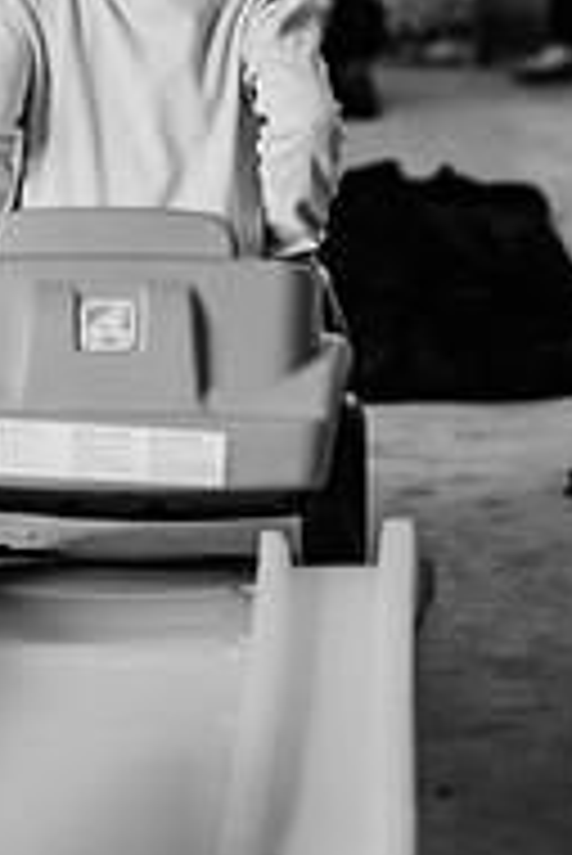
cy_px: 68
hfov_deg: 6.8
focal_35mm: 201
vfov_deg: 10.2
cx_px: 158
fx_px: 4781
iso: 1000
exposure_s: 1/500
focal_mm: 85
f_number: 1.8
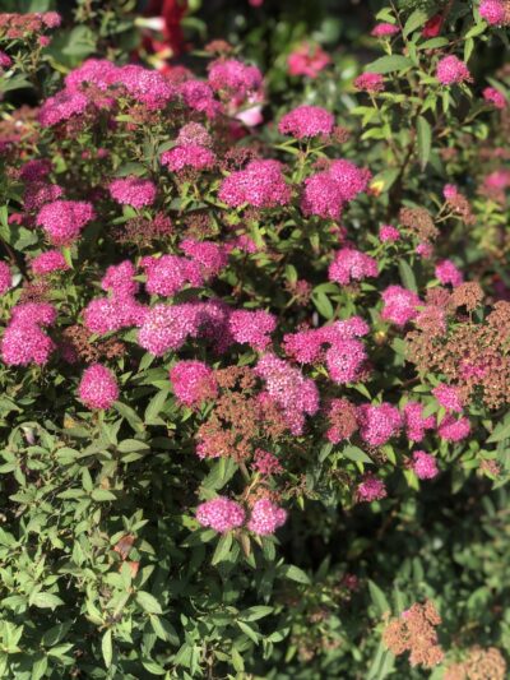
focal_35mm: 52
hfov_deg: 28.0
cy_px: 340
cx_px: 255
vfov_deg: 36.8
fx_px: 1021
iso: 16
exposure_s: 1/279
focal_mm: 6
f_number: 2.4
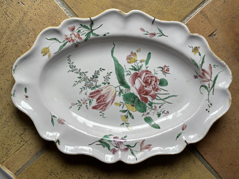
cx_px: 120
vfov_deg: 30.3
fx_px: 331
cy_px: 90
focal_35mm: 48
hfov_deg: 39.7
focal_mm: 6.86
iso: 64
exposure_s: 1/564
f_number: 1.78
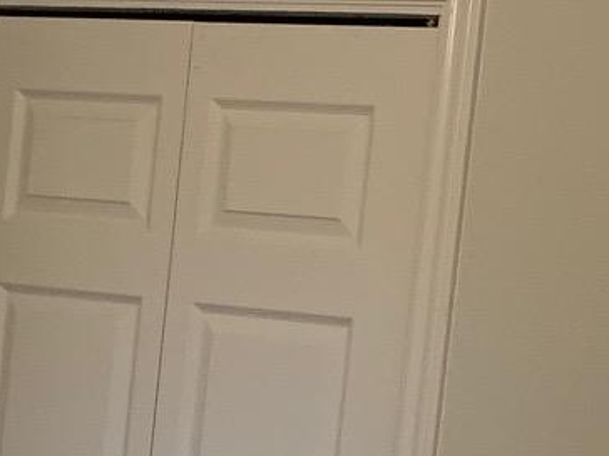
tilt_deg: -0.8
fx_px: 2533
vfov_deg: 10.3
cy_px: 408
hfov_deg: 13.7
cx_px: 288
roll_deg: -6.2
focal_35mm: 144
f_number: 1.8
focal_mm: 4.25
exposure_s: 1/60
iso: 200
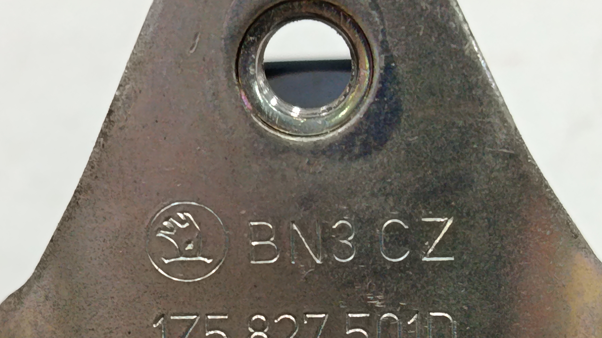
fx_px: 1357
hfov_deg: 25.0
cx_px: 307
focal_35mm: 85
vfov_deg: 14.2
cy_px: 249
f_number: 1.7
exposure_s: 1/50
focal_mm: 5.24
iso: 788
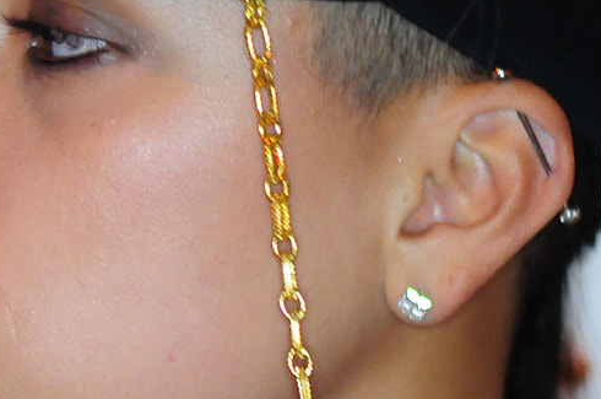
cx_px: 44
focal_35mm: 245
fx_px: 4083
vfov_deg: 5.6
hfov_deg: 8.4
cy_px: 366
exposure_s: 1/125
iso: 1250
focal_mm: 50
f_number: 1.8
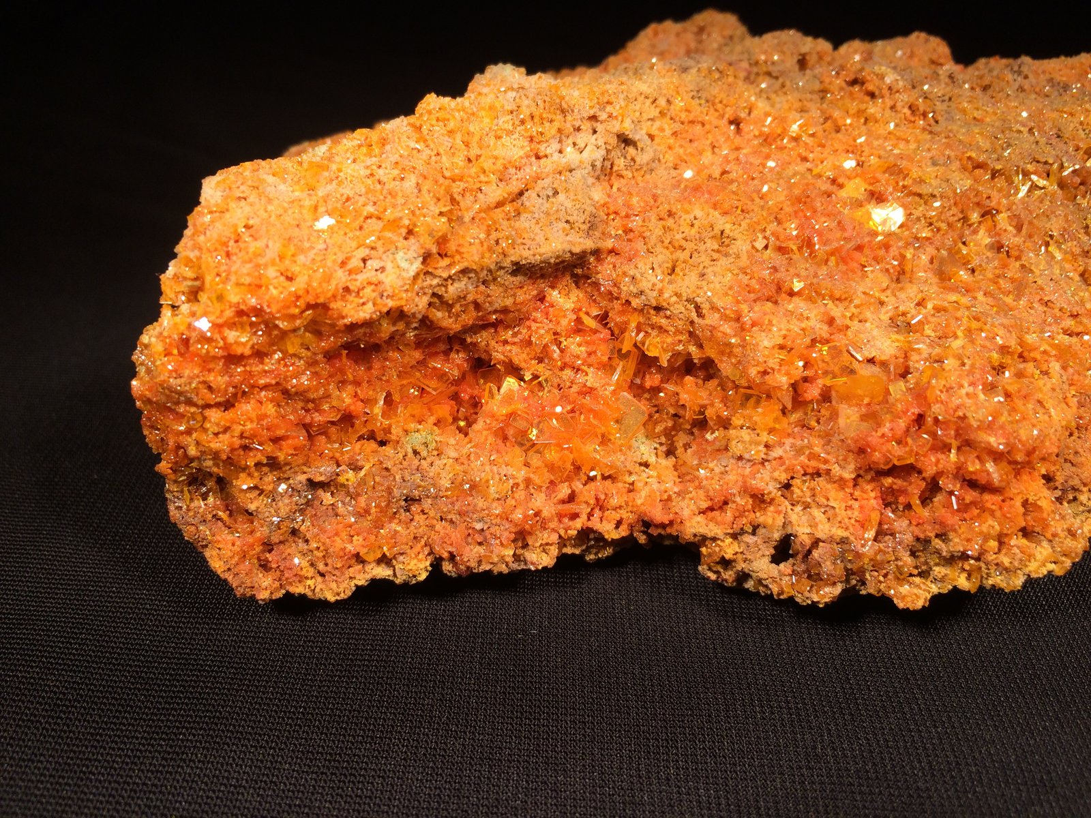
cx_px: 546
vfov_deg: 48.2
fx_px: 914
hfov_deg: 61.7
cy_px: 409
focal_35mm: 29
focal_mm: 4.15
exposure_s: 1/289
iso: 32
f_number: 2.2
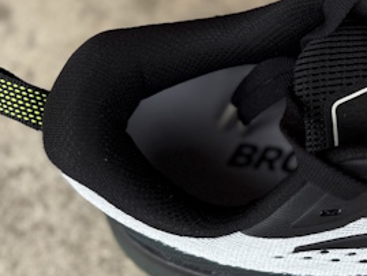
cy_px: 98
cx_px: 491
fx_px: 711
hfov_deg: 24.7
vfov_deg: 21.9
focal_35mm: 67
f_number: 1.78
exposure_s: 1/931
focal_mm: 6.76
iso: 80
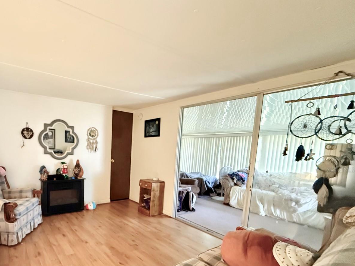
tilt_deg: -7.4
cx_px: 115
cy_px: 170
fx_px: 195
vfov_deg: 67.4
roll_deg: -1.8
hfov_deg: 81.5
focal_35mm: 19
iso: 1600
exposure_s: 1/56
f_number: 2.2
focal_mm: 2.22
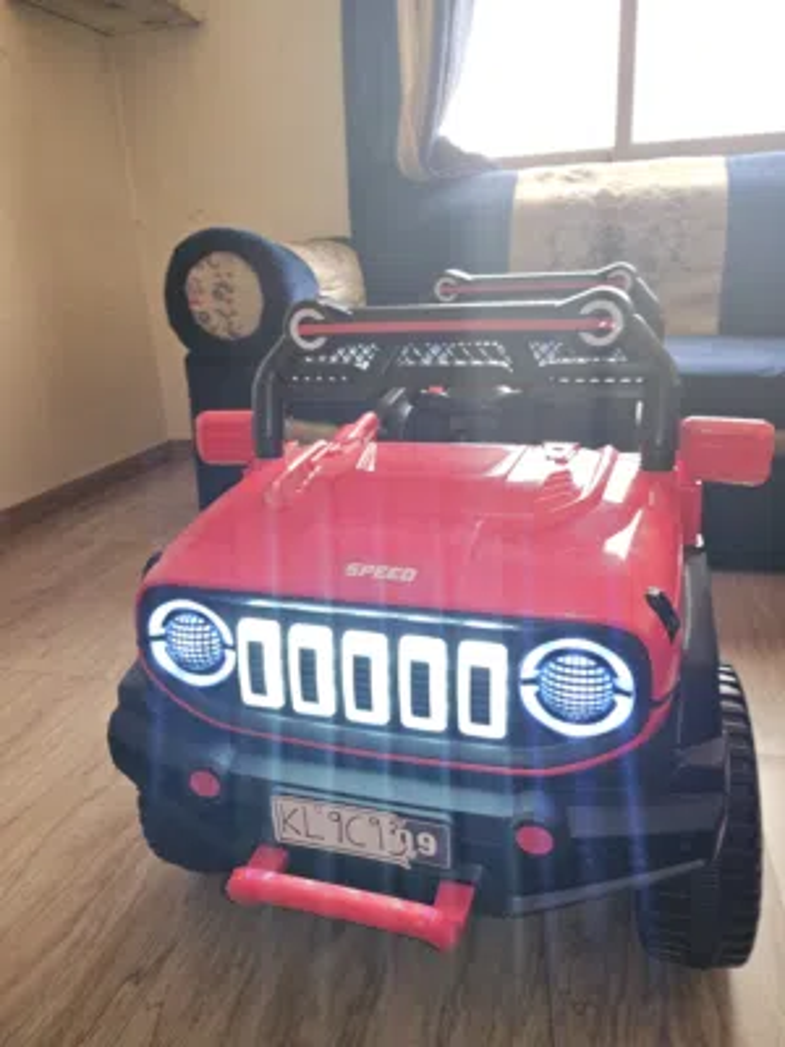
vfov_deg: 71.6
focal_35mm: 24
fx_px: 726
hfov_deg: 56.8
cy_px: 524
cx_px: 392
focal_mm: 5
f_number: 1.8
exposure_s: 1/25
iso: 100
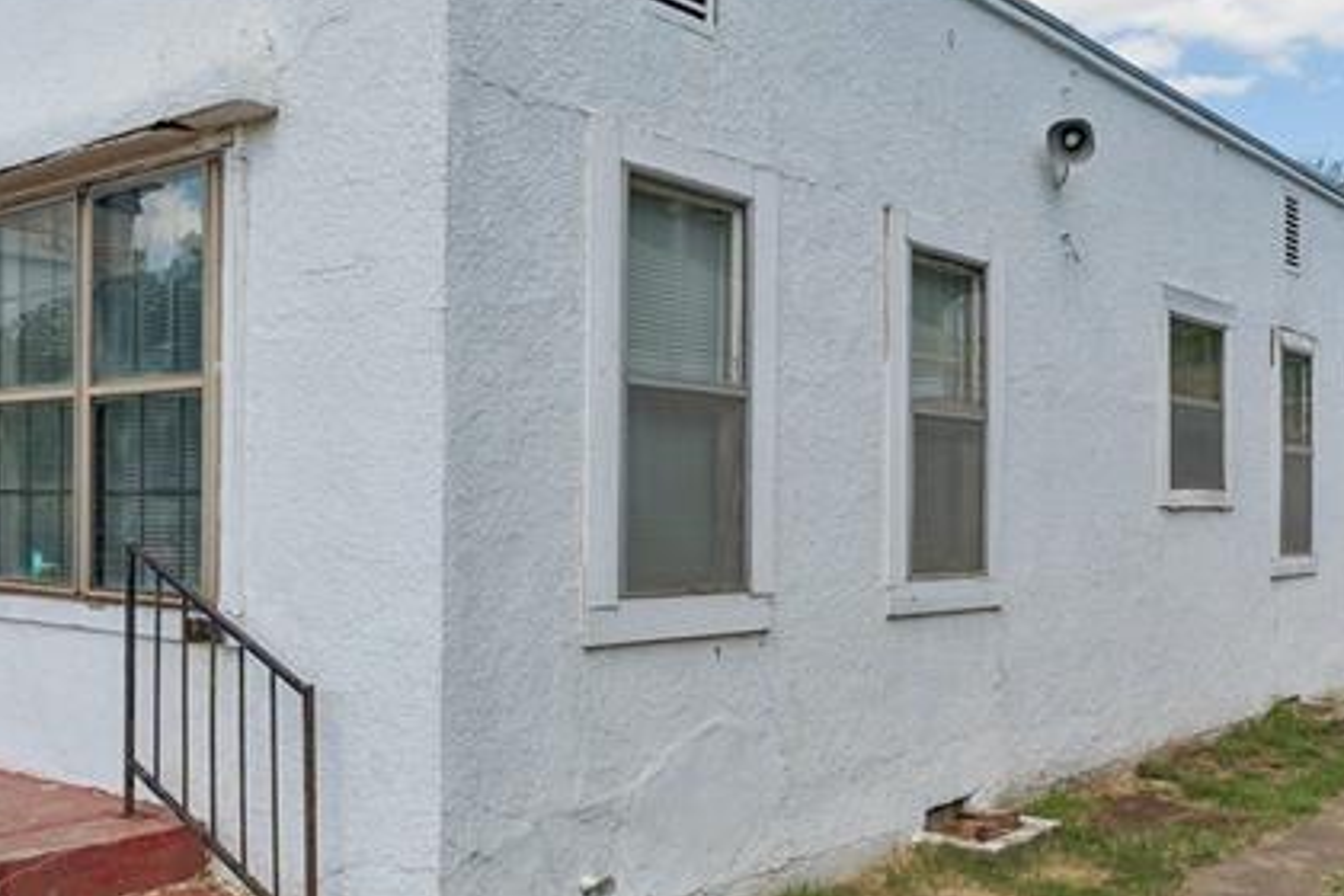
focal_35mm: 39
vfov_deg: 34.1
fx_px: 1456
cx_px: 603
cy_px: 531
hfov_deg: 49.5
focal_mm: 16
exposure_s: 1/1000
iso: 200
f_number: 8
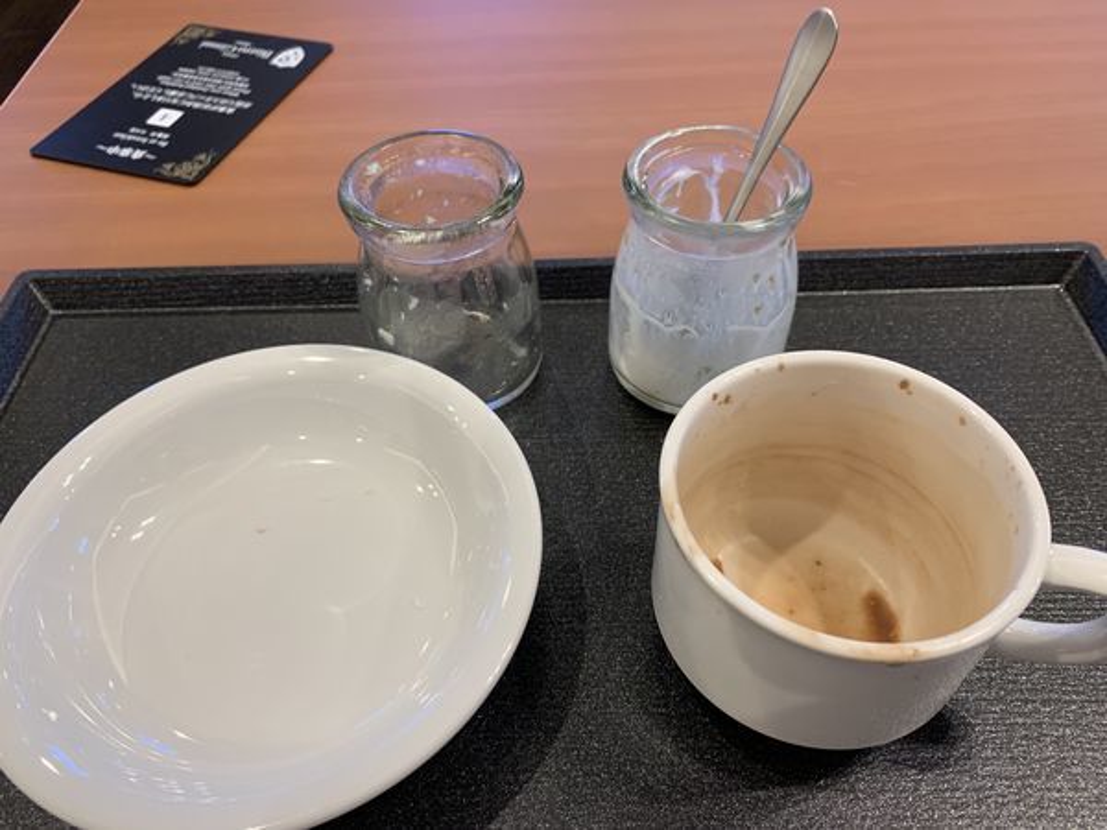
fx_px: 831
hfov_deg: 67.3
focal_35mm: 26
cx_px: 554
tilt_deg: -49.4
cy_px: 415
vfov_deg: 53.1
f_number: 1.8
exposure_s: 1/117
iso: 100
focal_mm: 4.25
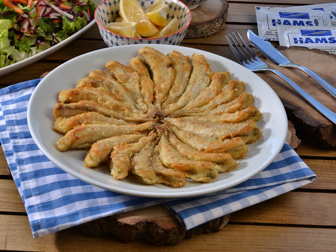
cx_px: 152
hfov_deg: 21.1
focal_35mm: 93
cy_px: 126
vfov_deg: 15.9
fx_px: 903
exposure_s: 1/80
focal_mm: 85
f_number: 8
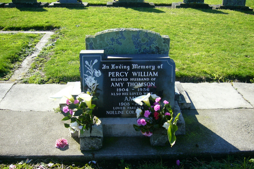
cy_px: 94
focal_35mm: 37
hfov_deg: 51.9
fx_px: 261
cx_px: 127
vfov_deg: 35.9
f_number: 2.8
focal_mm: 5.8
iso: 50
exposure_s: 1/400
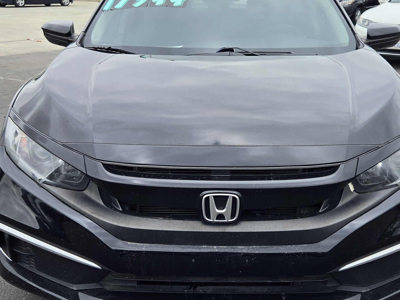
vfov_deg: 29.7
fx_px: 566
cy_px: 136
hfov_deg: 38.9
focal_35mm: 49
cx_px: 219
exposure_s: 1/2977
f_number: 1.8
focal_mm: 5.4
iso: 80
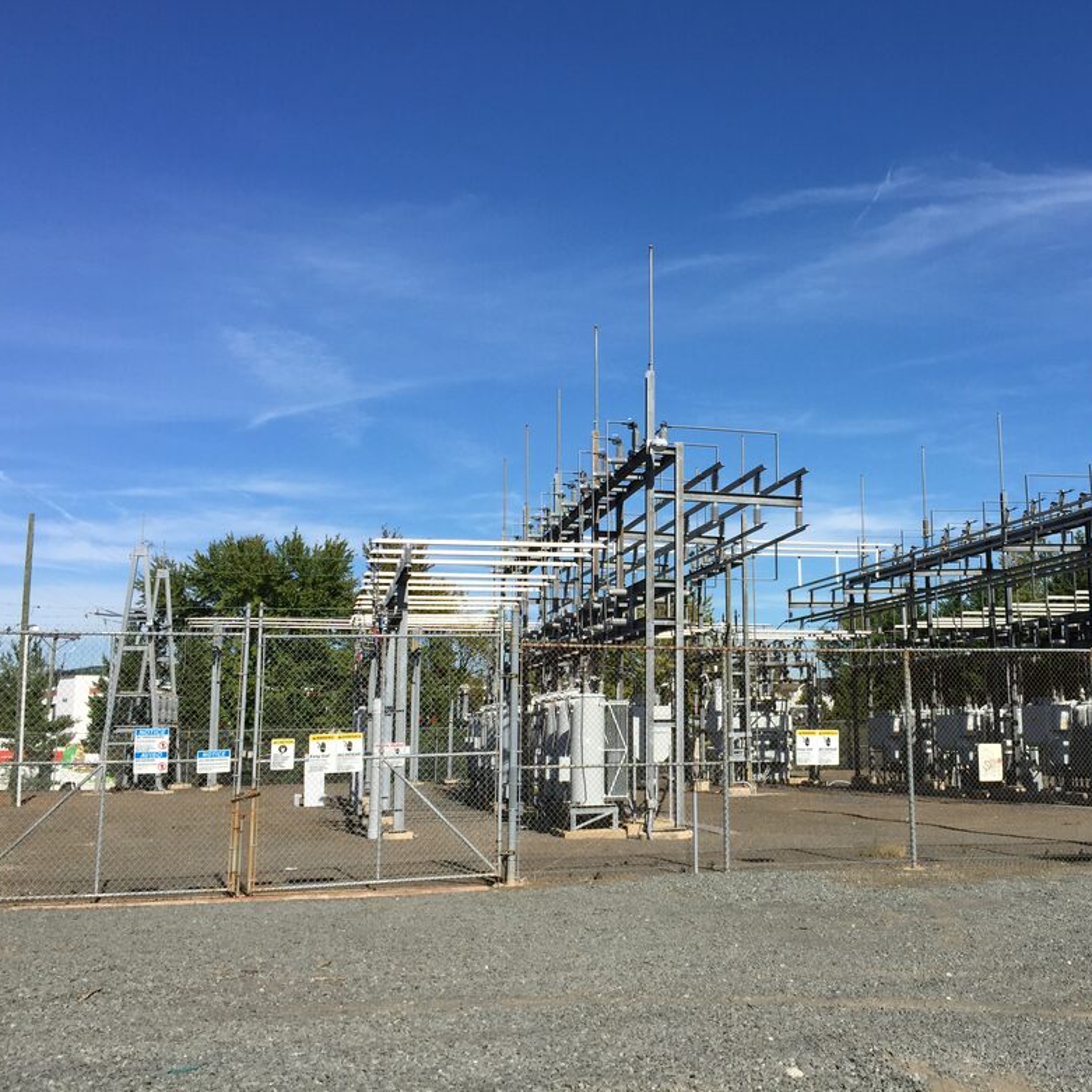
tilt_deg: +7.2
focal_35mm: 35
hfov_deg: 46.6
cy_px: 534
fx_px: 1249
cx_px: 711
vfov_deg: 47.2
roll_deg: -1.1
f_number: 2.2
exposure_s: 1/2198
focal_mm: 4.15
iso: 32
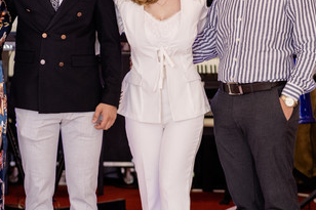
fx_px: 2334
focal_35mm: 266
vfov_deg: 5.2
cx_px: 111
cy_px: 44
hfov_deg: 7.7
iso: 800
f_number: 2.2
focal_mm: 85
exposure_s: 1/250
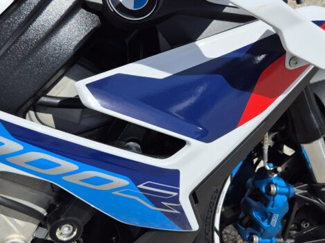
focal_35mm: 50
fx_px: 469
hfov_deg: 38.2
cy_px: 101
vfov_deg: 29.0
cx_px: 155
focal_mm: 5.4
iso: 25
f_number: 1.8
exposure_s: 1/2592
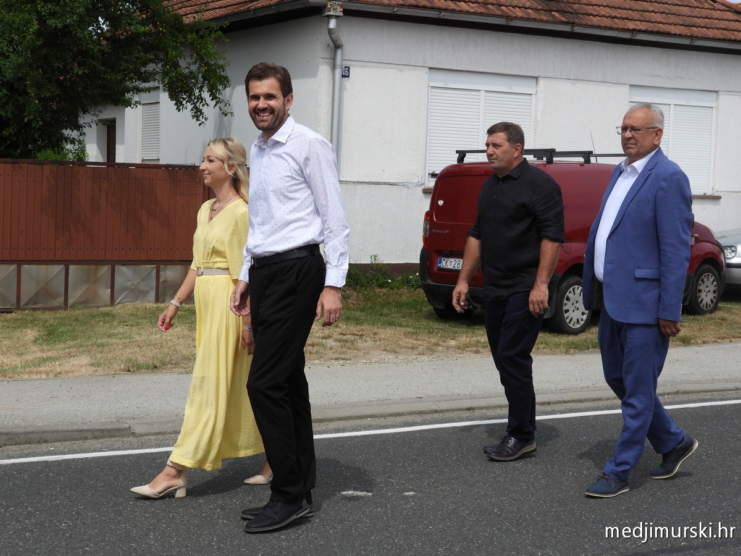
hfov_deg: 32.2
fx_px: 1284
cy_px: 278
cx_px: 370
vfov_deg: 24.4
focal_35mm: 60
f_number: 3.5
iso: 100
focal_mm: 10.7
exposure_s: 1/1600
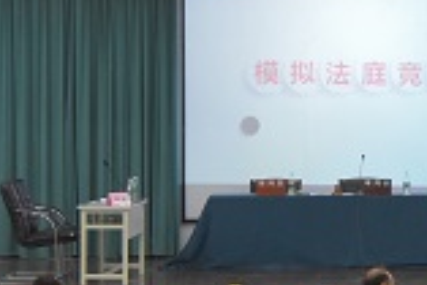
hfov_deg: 10.2
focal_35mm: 200
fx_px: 2374
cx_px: 370
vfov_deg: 6.9
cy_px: 28
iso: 2500
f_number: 5
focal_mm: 42
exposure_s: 1/80
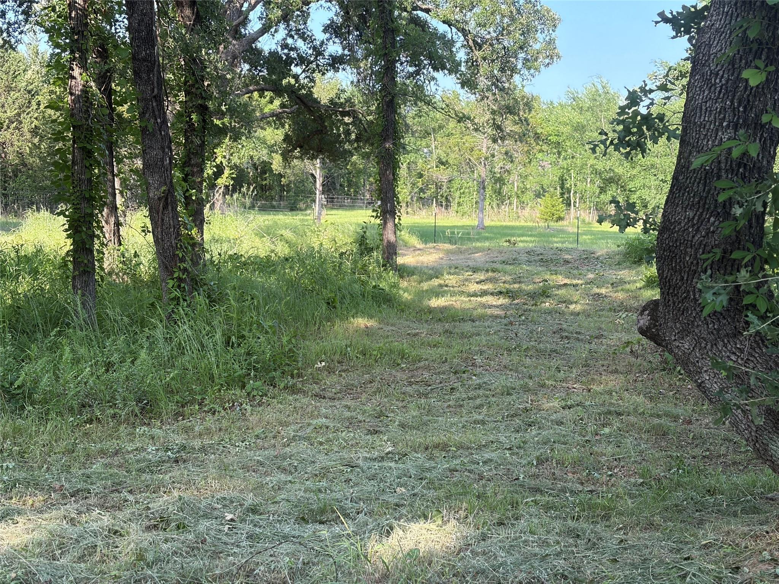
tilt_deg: -4.1
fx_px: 1170
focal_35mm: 52
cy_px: 292
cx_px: 390
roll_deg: -1.5
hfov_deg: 36.8
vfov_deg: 28.0
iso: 50
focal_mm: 5.96
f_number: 1.6
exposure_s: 1/548
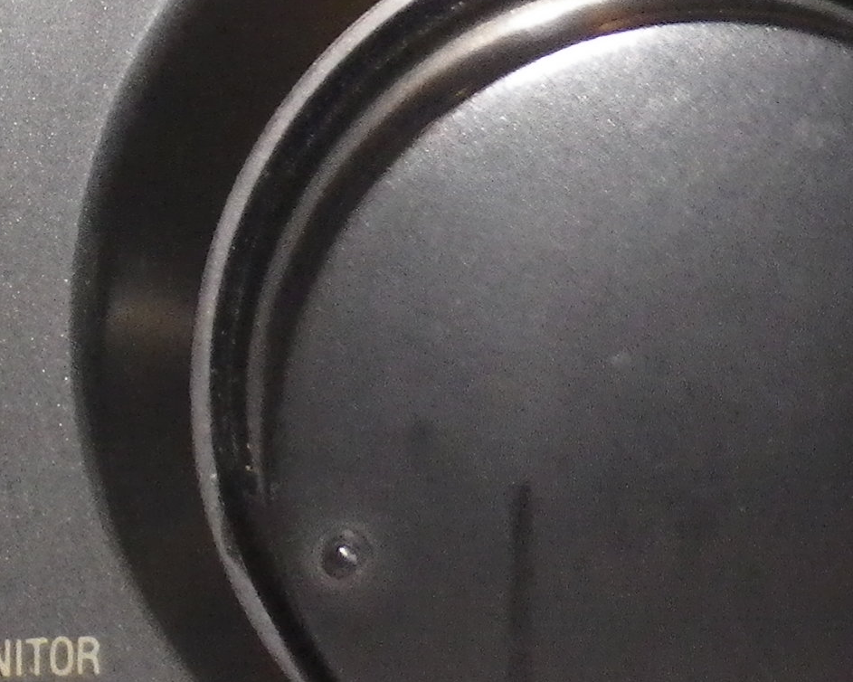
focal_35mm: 434
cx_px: -594
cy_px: 756
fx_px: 10954
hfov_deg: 4.4
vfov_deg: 3.6
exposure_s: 1/80
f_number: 5
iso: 400
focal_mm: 16.4
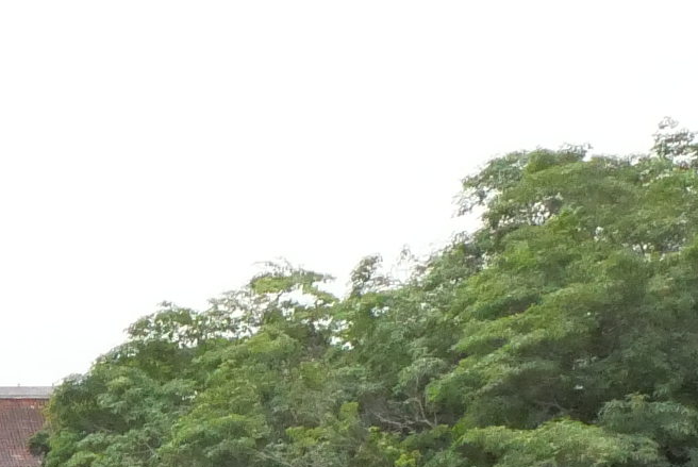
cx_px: -638
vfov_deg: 8.0
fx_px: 3183
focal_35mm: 164
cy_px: 932
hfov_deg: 11.4
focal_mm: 14
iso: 3200
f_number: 9
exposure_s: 1/4000
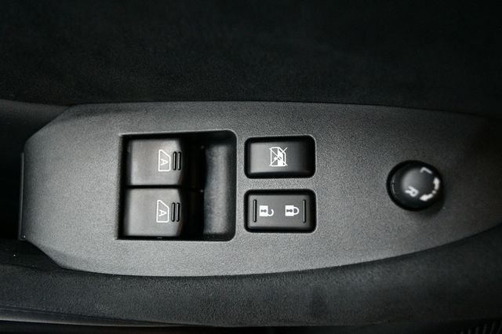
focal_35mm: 30
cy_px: 167
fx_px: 418
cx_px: 251
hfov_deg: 62.0
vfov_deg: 43.6
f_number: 3.8
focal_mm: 20
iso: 4500
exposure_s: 1/60
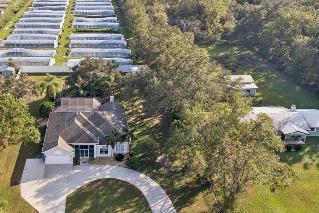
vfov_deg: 34.2
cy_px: 108
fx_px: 345
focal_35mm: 39
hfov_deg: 48.1
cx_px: 88
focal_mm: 8.4
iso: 130
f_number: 2.8
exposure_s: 1/1000
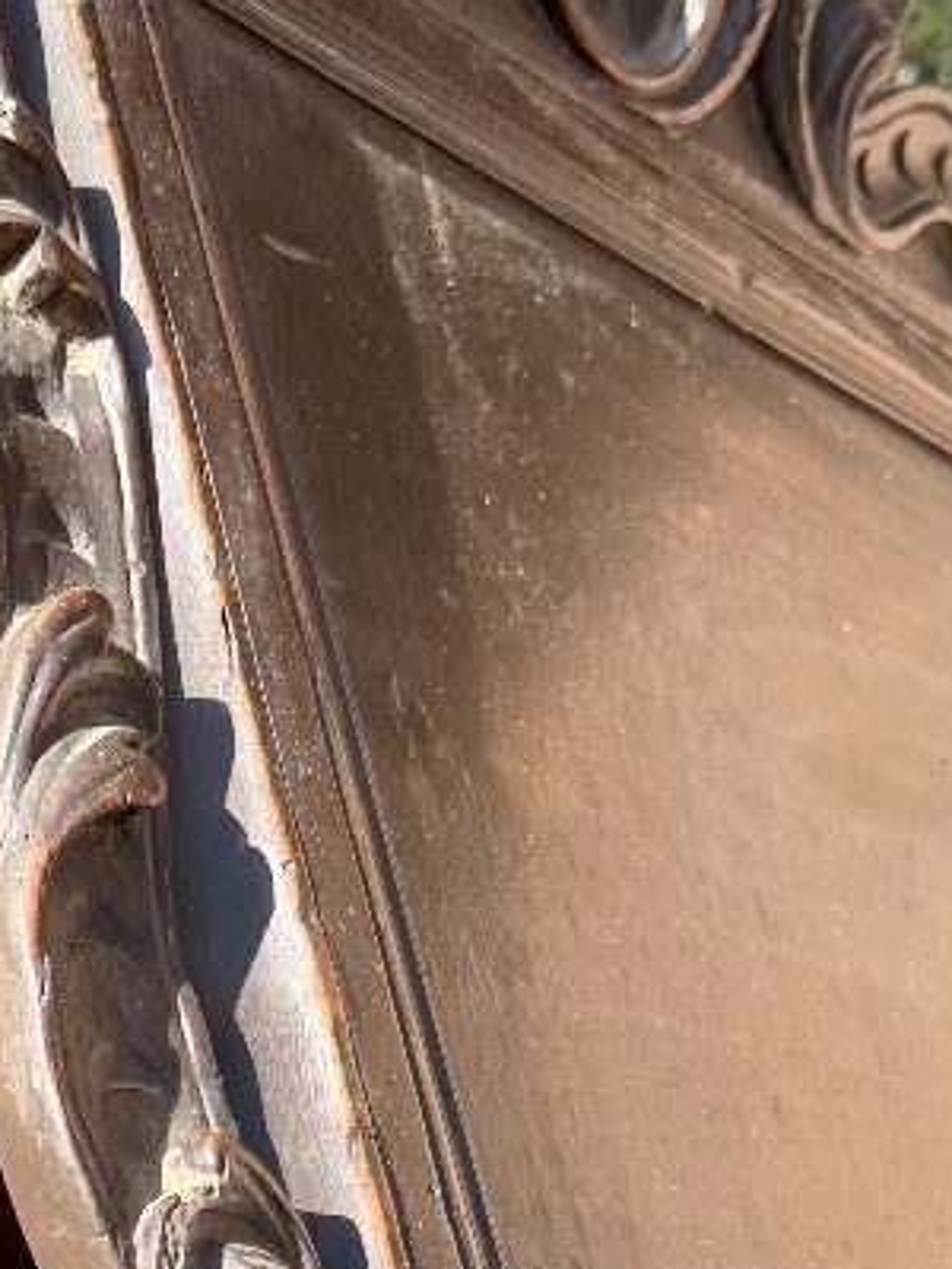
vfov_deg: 25.8
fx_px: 2640
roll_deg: -0.1
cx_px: 22
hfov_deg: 19.9
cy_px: 1240
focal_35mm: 72
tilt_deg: -6.0
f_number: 1.78
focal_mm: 6.76
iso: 80
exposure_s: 1/1230
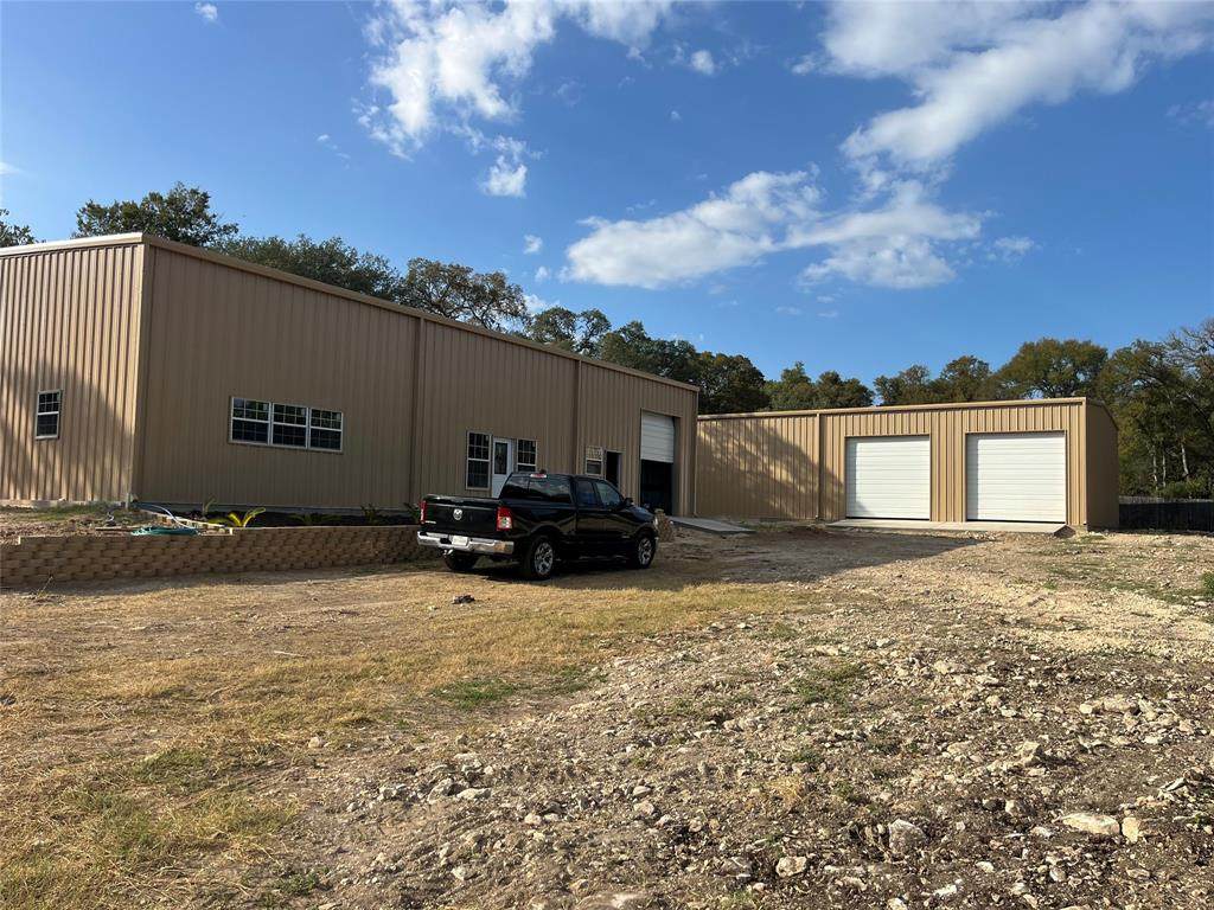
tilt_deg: +4.2
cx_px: 607
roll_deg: -0.9
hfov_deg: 67.3
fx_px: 912
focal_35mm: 26
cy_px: 455
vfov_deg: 53.1
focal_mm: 5.1
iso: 50
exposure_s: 1/3745
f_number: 1.6
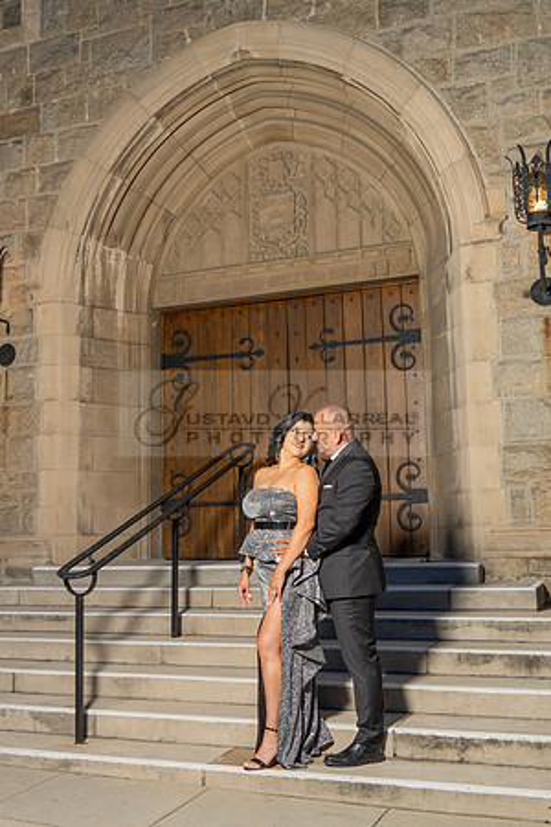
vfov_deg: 48.4
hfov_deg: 33.3
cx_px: 247
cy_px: 435
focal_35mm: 40
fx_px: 920
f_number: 4
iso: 400
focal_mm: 24
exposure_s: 1/200
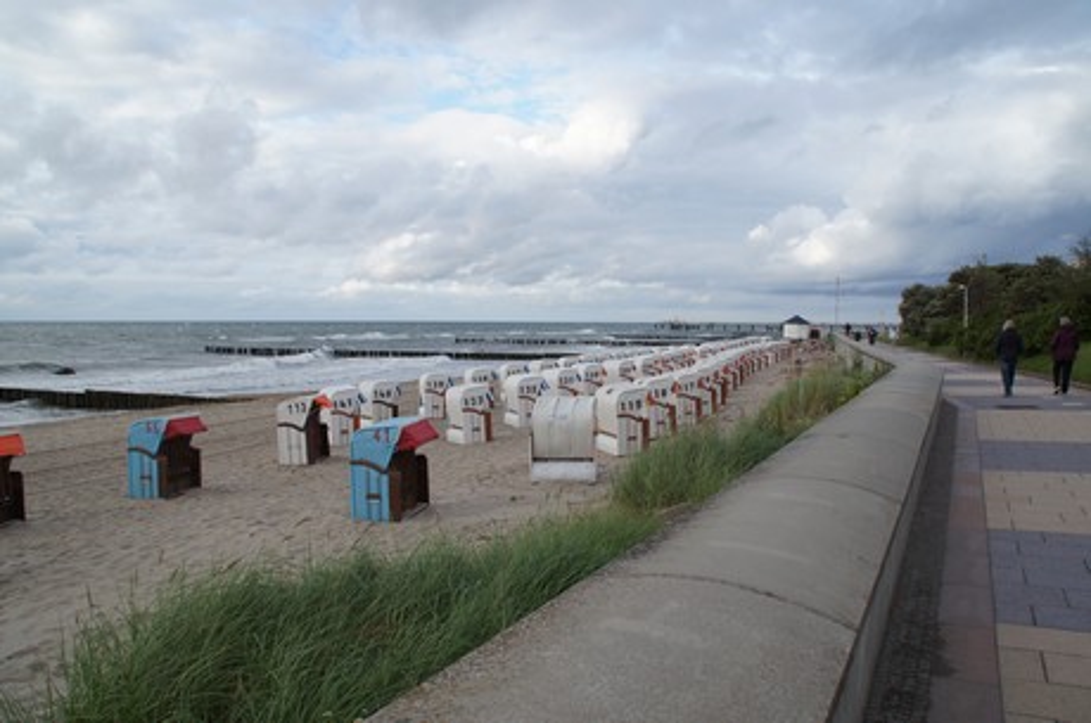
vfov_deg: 47.8
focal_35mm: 27
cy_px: 362
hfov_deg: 67.5
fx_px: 817
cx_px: 546
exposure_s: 1/125
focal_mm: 18
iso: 100
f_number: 7.1
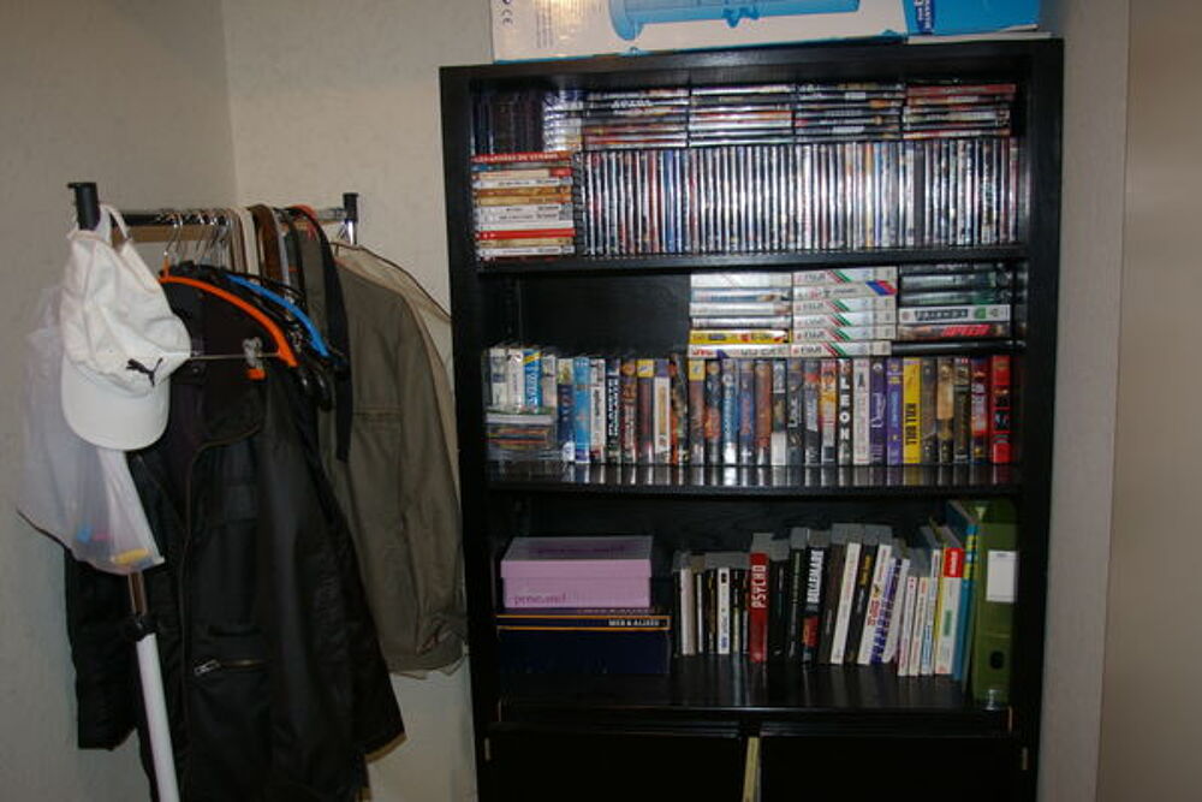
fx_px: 1052
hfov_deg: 59.5
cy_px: 401
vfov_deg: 41.7
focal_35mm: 32
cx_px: 601
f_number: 4
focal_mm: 21
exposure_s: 1/30
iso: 200
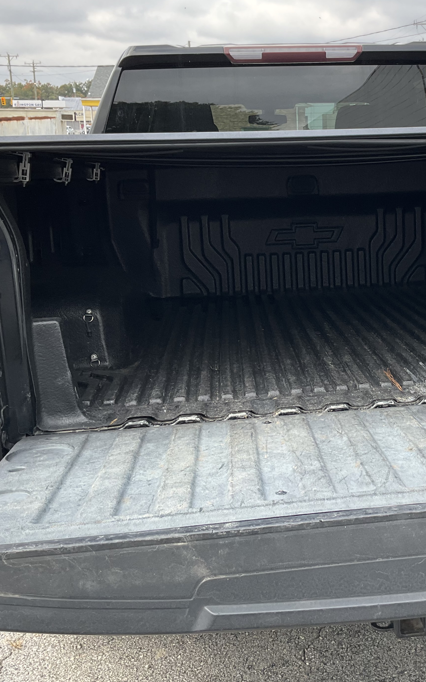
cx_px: 355
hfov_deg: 27.9
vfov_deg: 44.3
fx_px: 836
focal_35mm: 45
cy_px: 308
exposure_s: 1/272
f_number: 1.8
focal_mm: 3
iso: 25
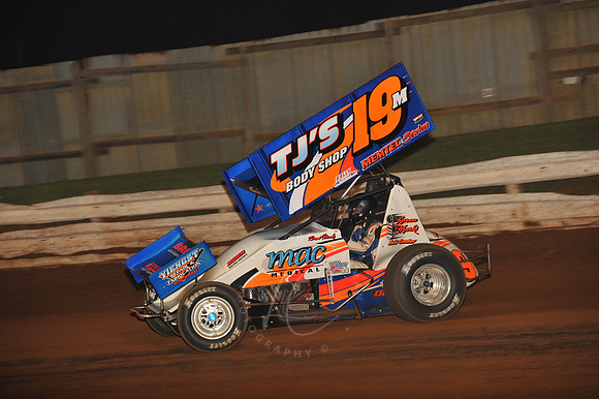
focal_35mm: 170
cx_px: 300
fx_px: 2827
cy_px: 200
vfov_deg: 8.1
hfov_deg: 12.1
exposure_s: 1/320
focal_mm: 170
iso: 1000
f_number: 6.3
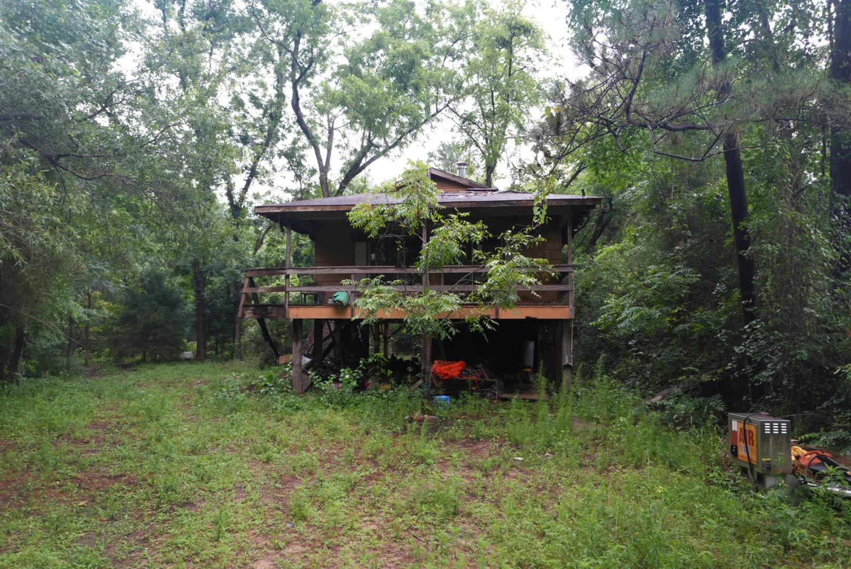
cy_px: 284
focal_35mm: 24
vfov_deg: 53.2
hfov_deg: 73.7
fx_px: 568
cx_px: 426
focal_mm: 16
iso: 320
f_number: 4
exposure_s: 1/160
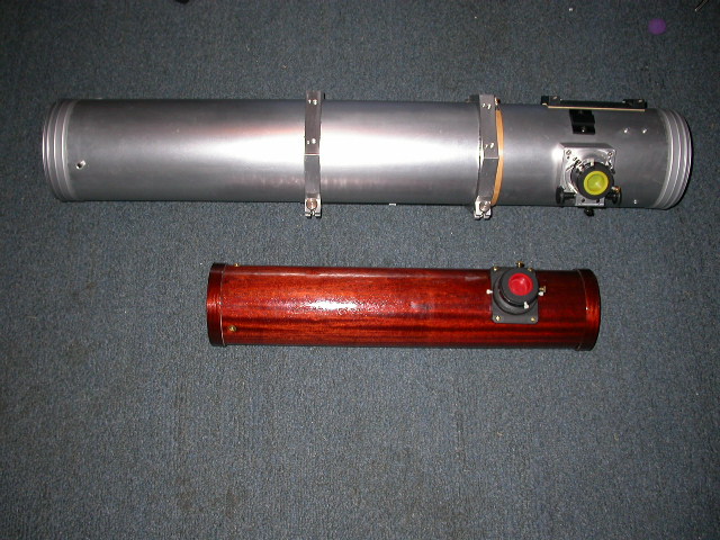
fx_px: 790
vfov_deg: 37.7
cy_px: 270
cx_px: 360
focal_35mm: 38
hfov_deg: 49.0
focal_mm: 7.85
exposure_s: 1/60
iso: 100
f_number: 2.6
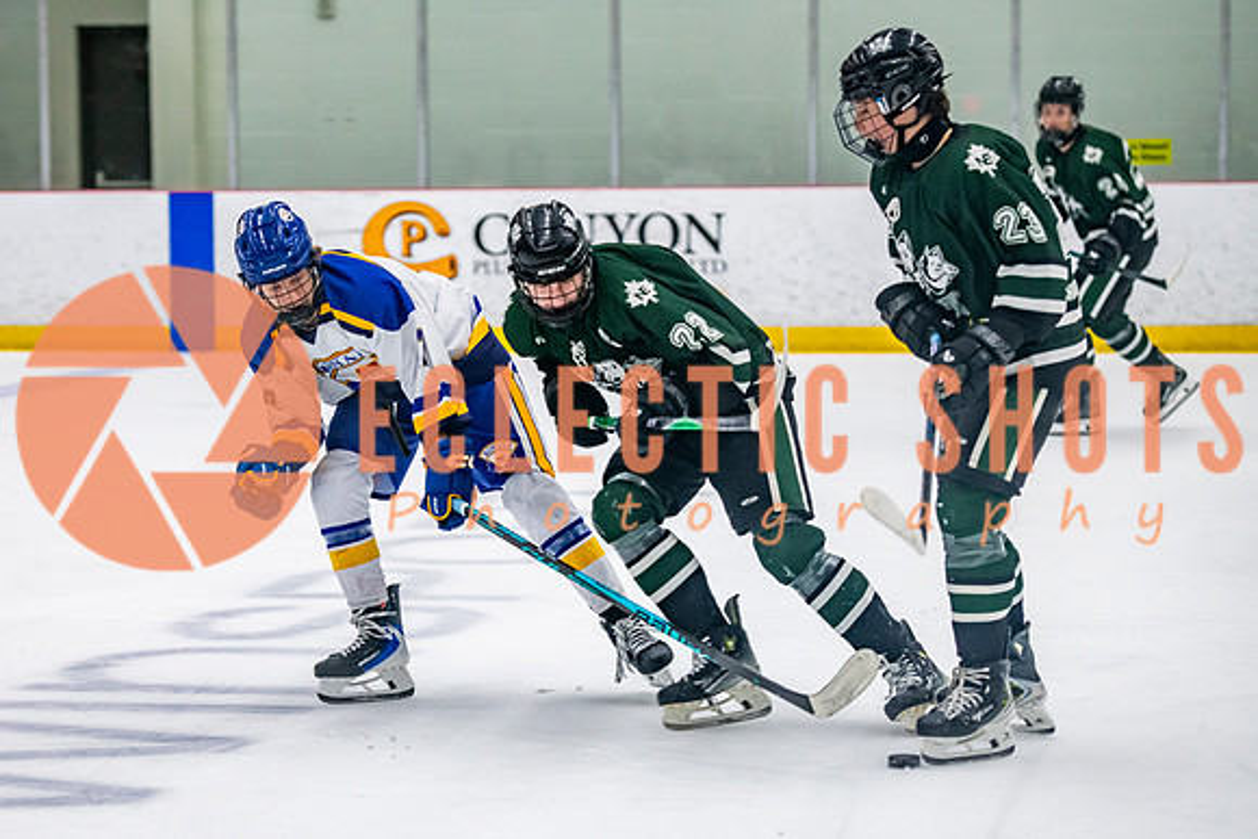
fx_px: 4352
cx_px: 528
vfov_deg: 11.0
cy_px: 500
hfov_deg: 16.4
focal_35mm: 125
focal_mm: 102
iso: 2000
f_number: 3.2
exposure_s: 1/640
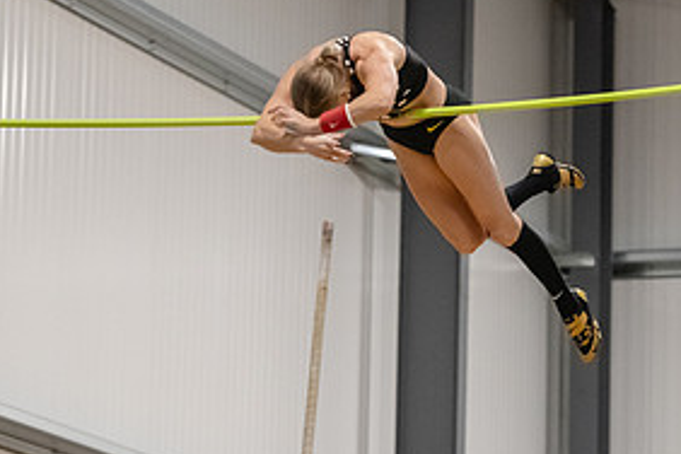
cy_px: 257
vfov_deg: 5.6
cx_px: 420
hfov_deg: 8.3
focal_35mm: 247
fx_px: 4672
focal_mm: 120
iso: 6400
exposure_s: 1/800
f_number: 2.8
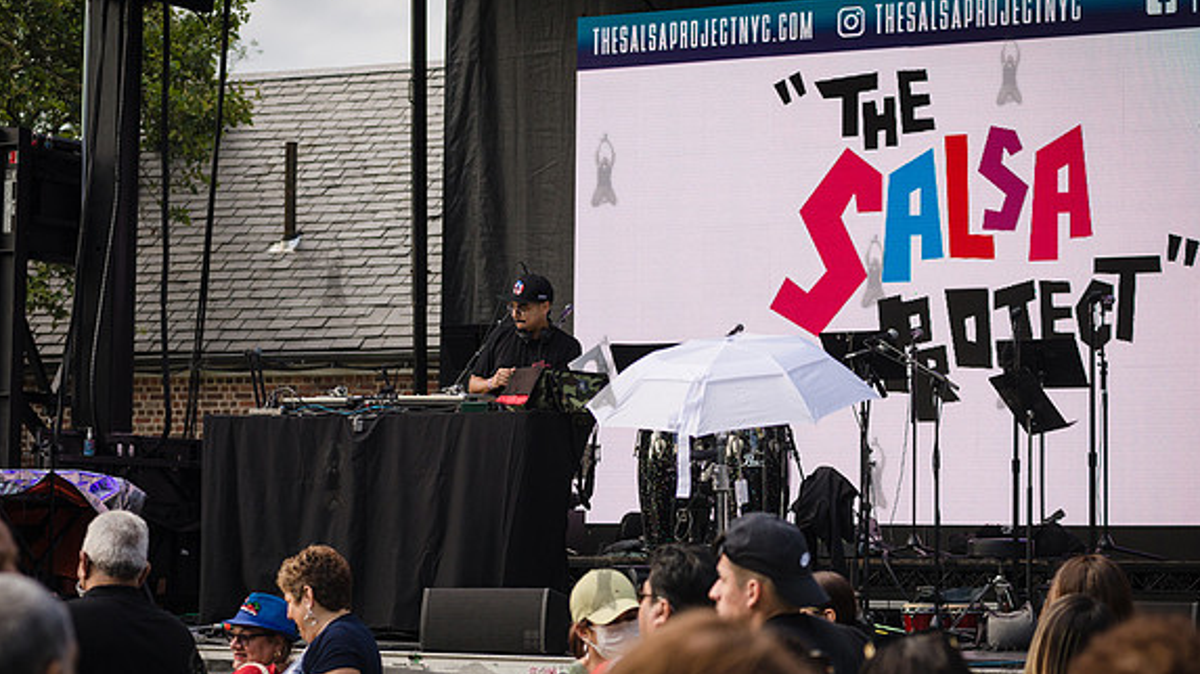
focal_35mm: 106
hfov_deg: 20.2
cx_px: 603
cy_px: 372
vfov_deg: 11.4
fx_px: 3372
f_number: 5
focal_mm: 100
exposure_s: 1/2000
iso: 500
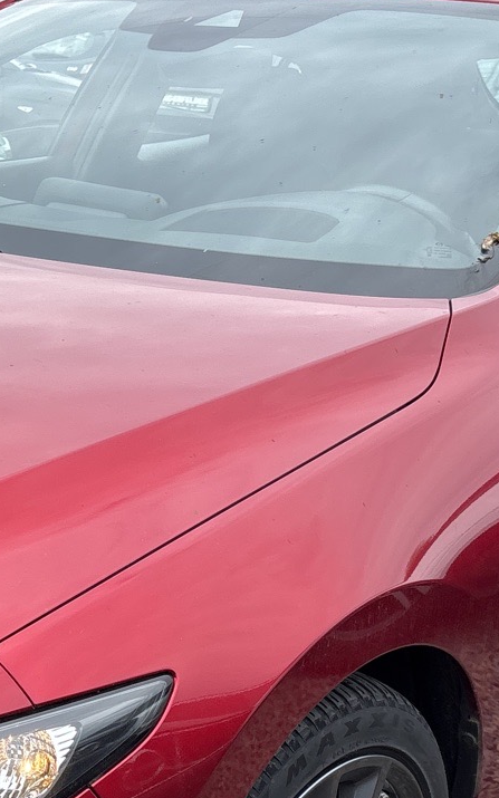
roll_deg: -1.8
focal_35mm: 74
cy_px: 617
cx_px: -48
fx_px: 1610
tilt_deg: -19.3
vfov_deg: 27.4
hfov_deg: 17.1
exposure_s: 1/1642
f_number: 1.6
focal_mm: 5.96
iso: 50
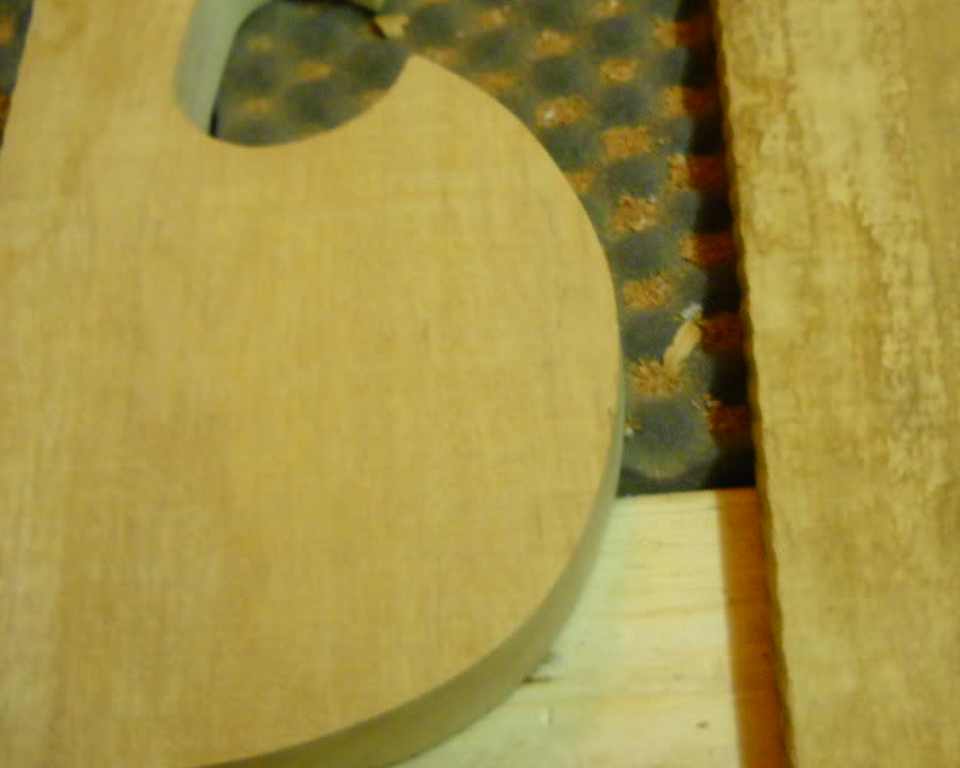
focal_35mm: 62
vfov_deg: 24.5
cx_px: 670
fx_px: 1762
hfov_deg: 30.2
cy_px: 273
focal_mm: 6.72
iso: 400
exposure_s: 1/12
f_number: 3.1
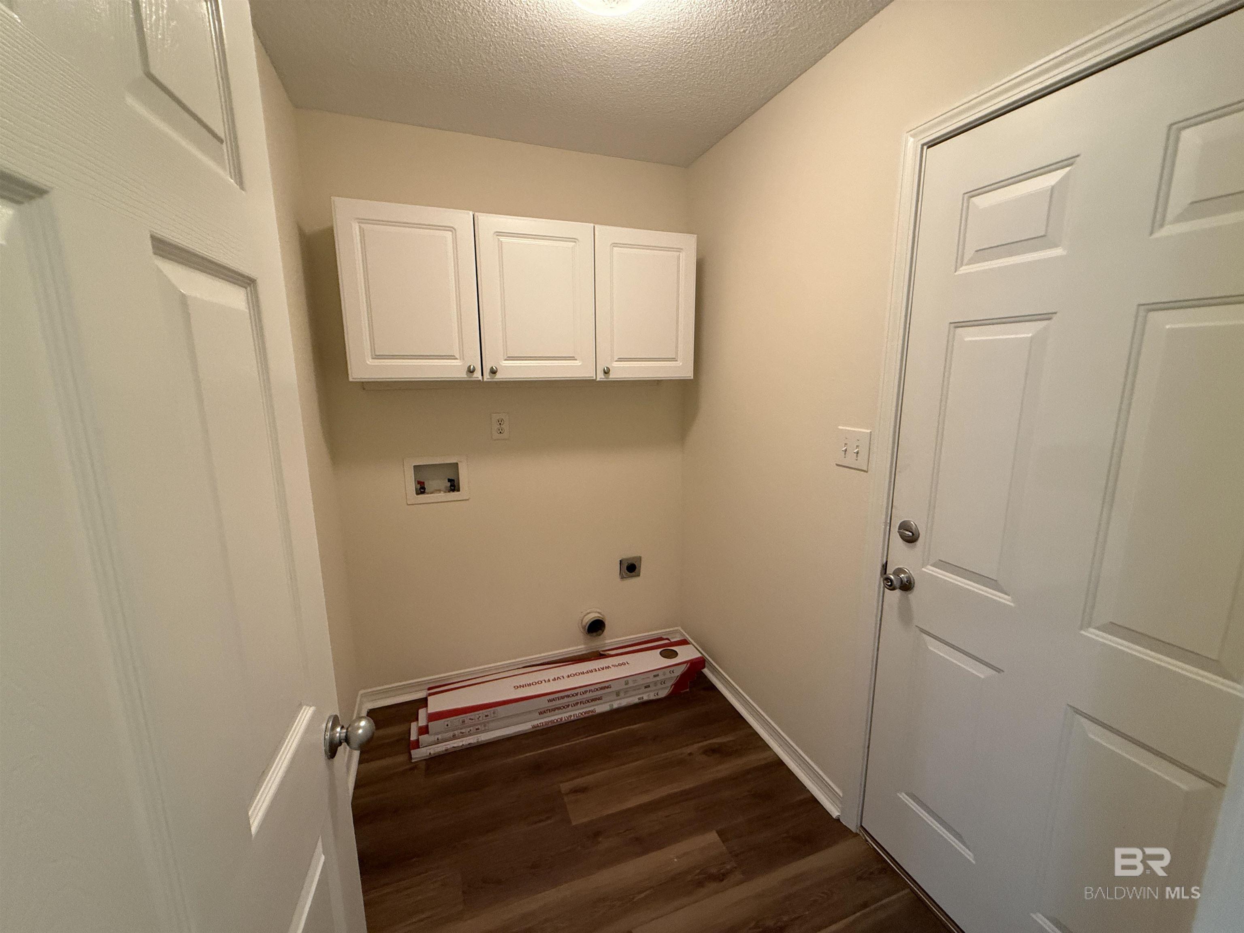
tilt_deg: -10.2
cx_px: 622
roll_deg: +1.3
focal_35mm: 14
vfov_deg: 85.7
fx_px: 503
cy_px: 466
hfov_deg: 102.1
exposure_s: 1/60
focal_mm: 2.22
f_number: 2.2
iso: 400
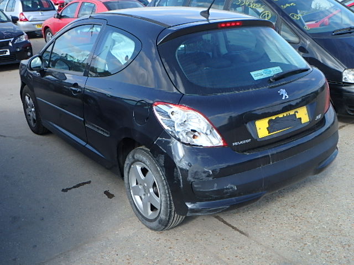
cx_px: 177
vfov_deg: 39.7
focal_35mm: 36
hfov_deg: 51.4
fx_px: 368
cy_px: 132
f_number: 5
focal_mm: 6.4
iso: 125
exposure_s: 1/200
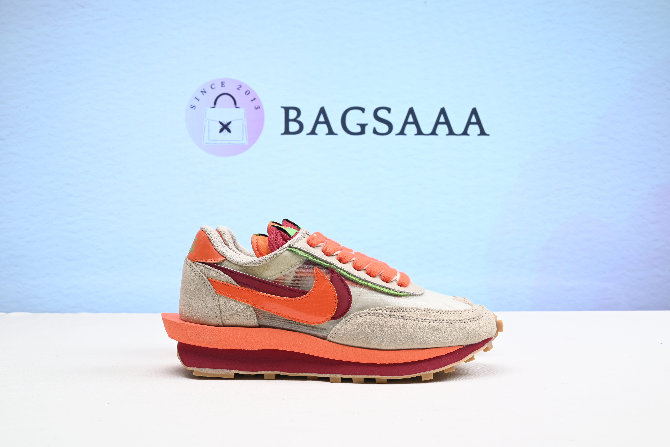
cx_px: 335
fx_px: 707
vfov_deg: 35.1
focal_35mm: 38
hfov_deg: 50.7
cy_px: 224
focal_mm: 38
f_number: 16
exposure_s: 1/2
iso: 100
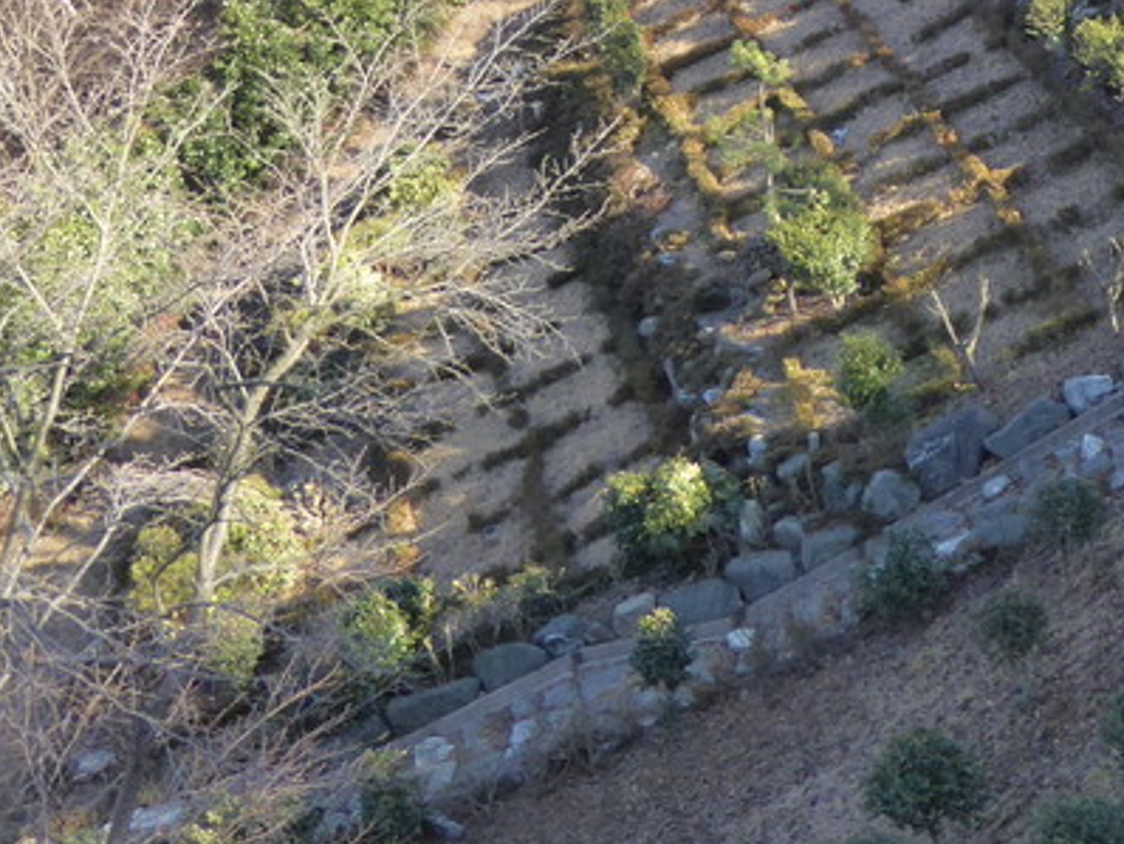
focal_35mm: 90
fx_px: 2924
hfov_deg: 21.0
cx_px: 1132
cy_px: -113
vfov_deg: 15.9
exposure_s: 1/160
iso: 160
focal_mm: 6.3
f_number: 3.7
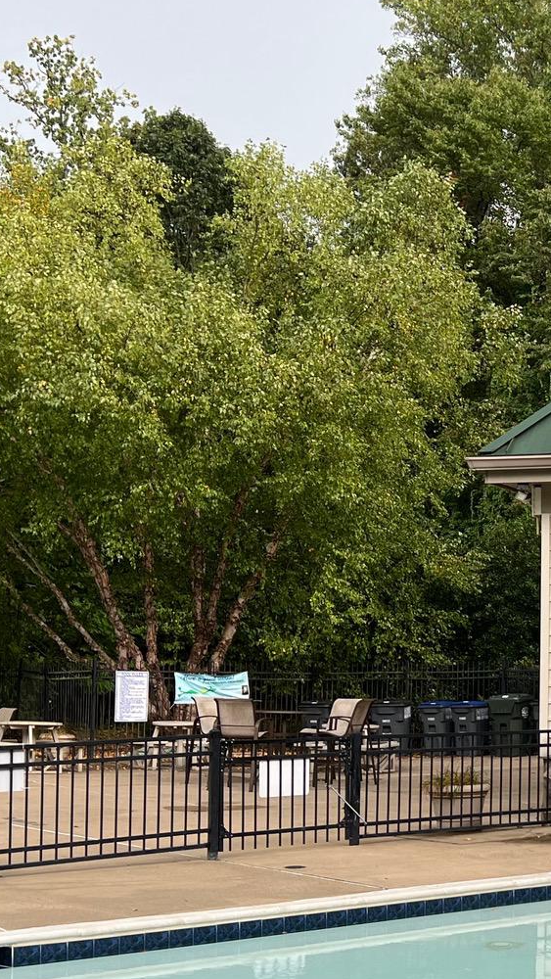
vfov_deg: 35.8
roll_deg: -0.8
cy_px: 615
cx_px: 601
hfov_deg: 19.9
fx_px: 1505
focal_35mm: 58
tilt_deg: +1.8
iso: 50
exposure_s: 1/436
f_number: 1.5
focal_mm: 5.7
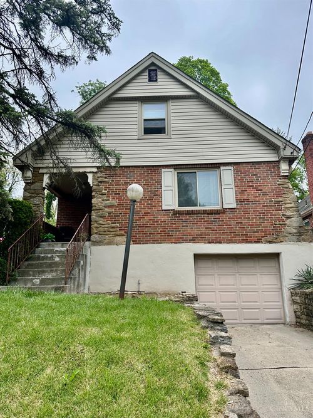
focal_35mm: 24
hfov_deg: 56.8
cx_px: 156
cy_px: 209
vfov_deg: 71.6
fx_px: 289
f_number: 1.78
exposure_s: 1/1095
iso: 80
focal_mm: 6.86
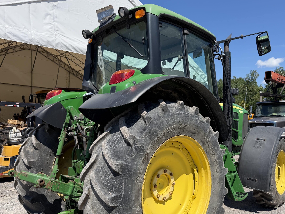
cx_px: 168
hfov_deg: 61.2
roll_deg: +0.0
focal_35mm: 29
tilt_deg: -0.8
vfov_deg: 48.0
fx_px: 239
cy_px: 125
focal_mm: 6.76
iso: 80
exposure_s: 1/4167
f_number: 1.78
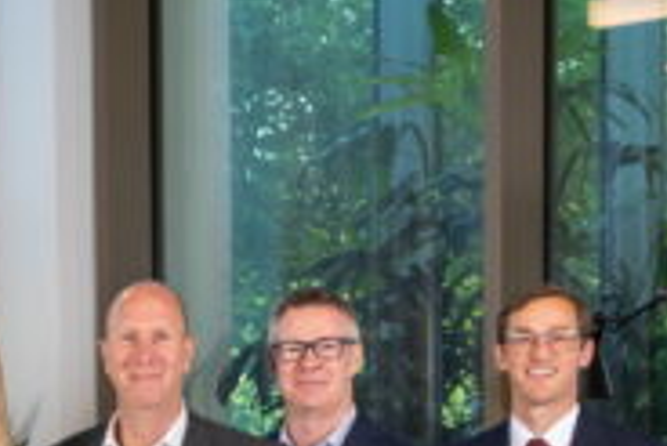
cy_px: 684
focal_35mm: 118
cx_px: -51
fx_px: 2188
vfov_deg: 11.2
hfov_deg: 16.8
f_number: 5.6
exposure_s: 1/125
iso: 400
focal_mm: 34
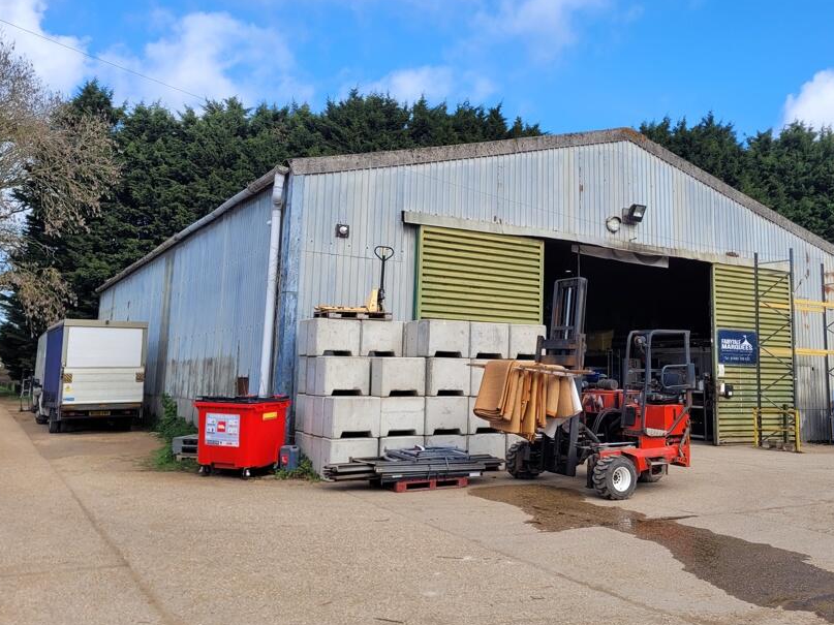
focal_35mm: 33
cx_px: 496
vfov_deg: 42.9
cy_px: 275
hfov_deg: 55.0
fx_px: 795
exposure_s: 1/1339
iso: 40
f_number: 1.8
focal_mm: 5.4
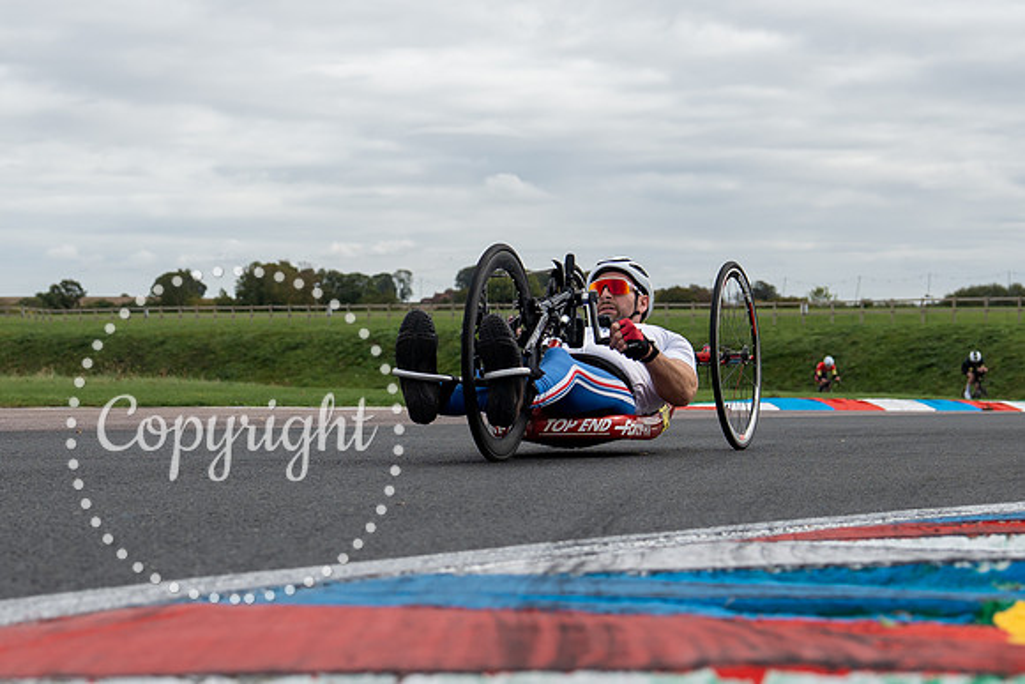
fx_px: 2989
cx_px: 375
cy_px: 601
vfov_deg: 13.0
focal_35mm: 105
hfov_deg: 19.4
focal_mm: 39
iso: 100
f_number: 3.5
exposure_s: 1/1000
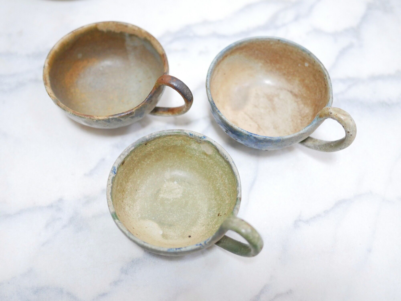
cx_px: 200
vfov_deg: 36.0
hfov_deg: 46.8
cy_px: 150
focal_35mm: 40
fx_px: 464
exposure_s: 1/60
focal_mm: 20
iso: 1600
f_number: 1.7
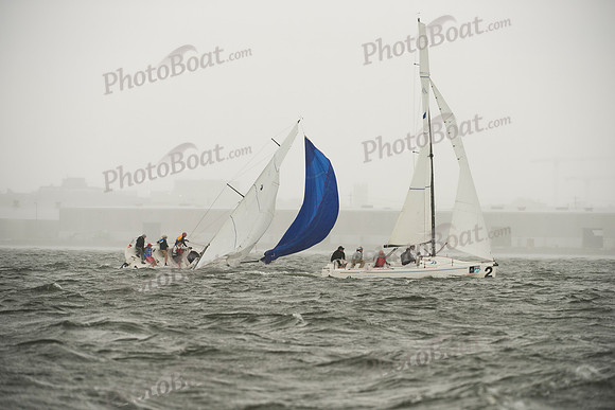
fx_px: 4101
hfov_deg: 8.6
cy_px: 205
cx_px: 308
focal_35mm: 240
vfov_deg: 5.7
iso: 400
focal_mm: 240
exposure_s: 1/800
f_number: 5
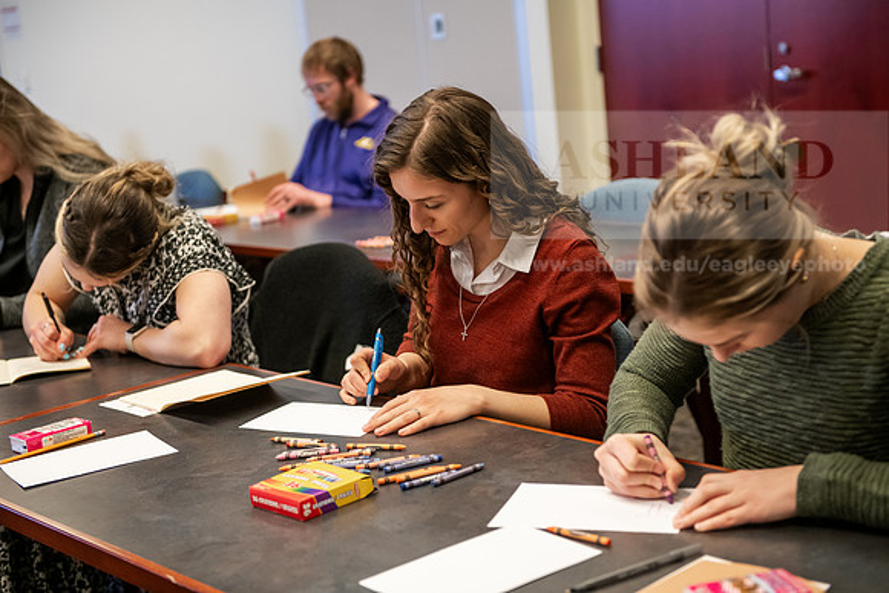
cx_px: 444
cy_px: 296
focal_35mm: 58
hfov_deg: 34.5
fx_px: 1433
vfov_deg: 23.4
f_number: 3.2
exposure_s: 1/200
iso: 2000
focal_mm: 58
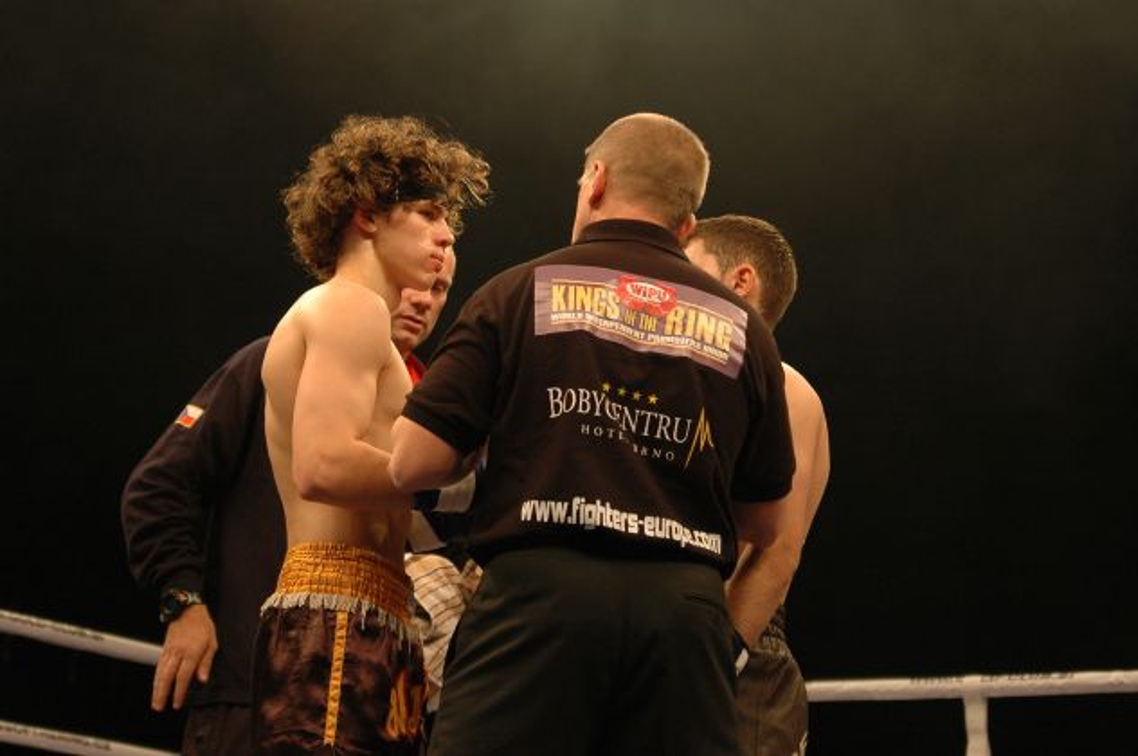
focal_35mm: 78
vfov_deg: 17.5
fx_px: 2463
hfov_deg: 26.0
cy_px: 378
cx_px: 569
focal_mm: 52
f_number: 2.8
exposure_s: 1/500
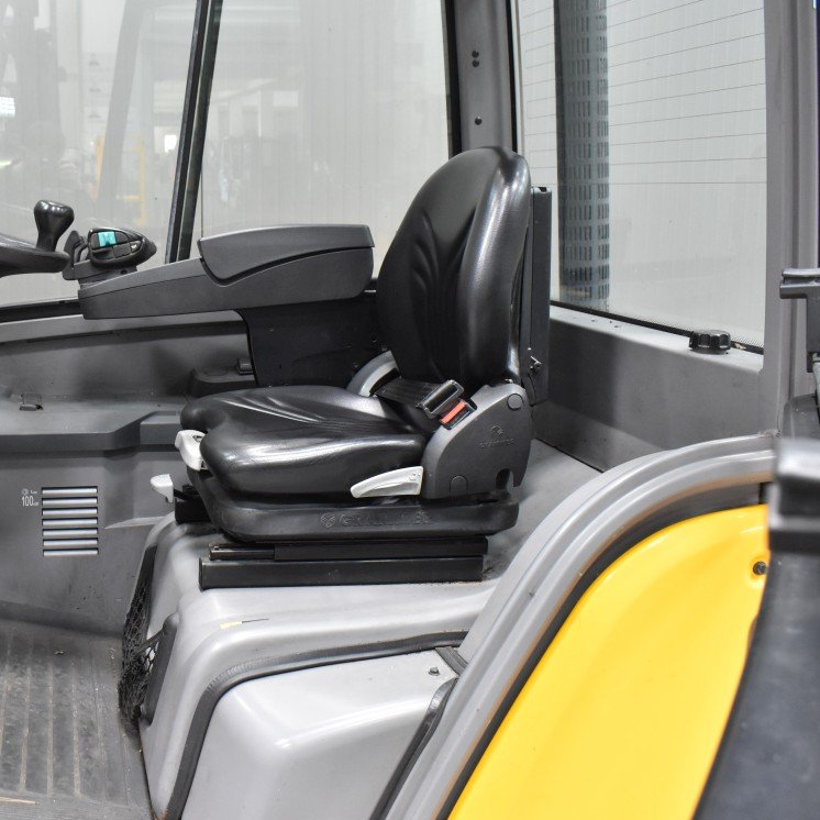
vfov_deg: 40.9
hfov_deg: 39.4
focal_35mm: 41
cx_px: 167
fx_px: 1099
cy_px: 402
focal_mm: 20
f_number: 5
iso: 1600
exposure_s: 1/15
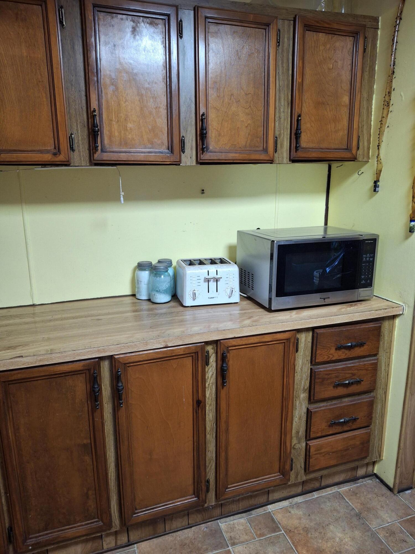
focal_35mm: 25
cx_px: 208
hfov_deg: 54.9
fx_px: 400
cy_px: 277
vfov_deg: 69.4
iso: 250
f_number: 1.8
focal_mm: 4.69
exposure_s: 1/60
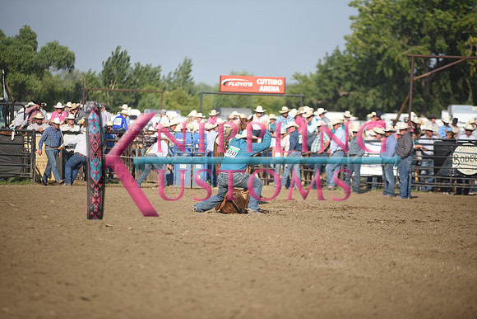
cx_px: 238
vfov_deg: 6.9
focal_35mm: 200
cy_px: 160
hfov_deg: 10.3
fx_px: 2650
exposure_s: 1/3200
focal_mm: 200
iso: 320
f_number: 2.8
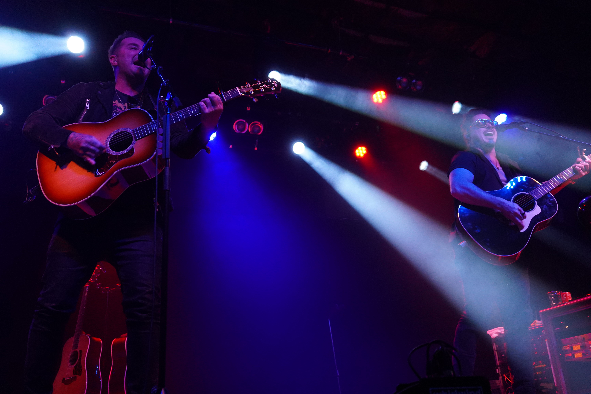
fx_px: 558
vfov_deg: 38.9
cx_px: 296
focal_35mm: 34
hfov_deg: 55.8
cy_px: 197
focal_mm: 34
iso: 4000
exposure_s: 1/160
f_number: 4
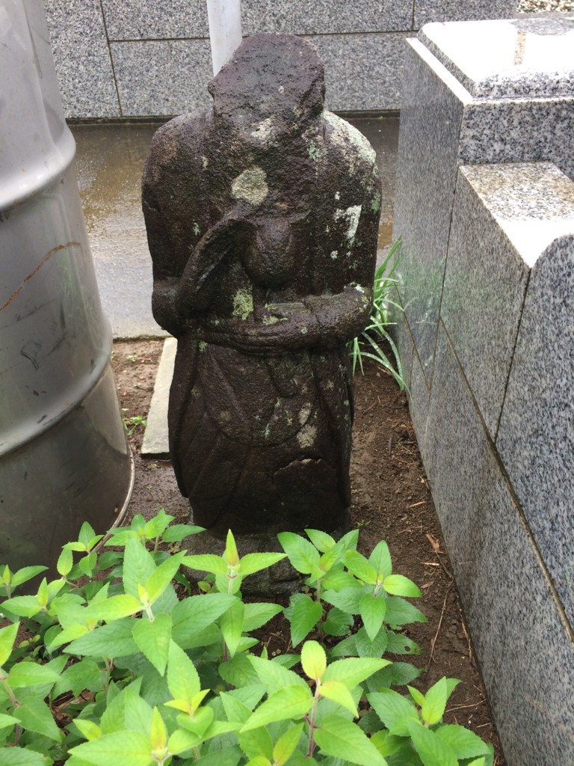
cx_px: 287
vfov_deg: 61.7
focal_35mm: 29
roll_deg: +4.9
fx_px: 641
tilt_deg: -37.4
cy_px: 383
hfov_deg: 48.2
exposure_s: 1/120
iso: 50
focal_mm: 4.15
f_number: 2.2
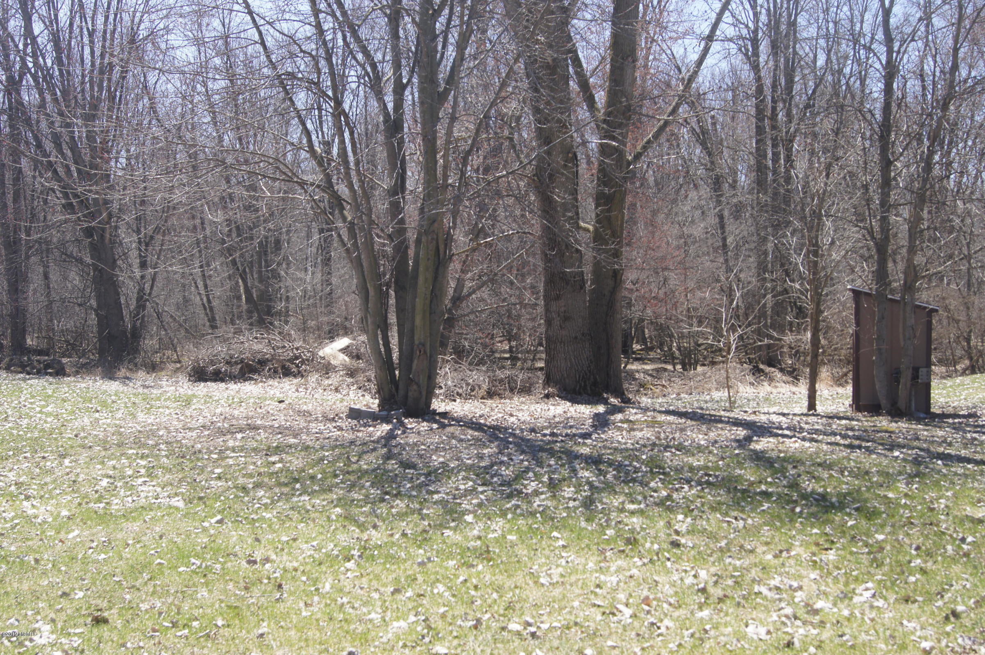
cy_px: 328
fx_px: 1148
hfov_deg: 46.4
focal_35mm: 42
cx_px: 492
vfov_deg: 31.8
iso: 100
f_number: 8
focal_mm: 28
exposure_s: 1/125
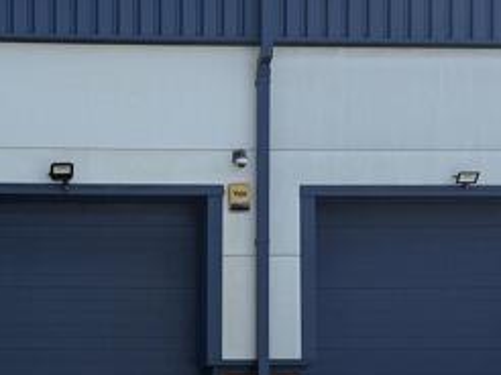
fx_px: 1446
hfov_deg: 19.3
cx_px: 49
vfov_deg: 14.4
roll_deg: +0.0
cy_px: 418
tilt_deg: +0.3
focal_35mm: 100
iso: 100
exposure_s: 1/3584
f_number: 1.78
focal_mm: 6.76
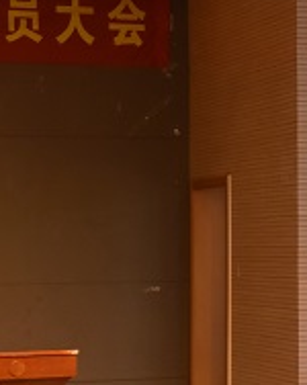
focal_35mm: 174
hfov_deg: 8.7
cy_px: 174
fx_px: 1979
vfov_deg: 11.1
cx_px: 466
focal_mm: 42
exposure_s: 1/250
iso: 2000
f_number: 6.7
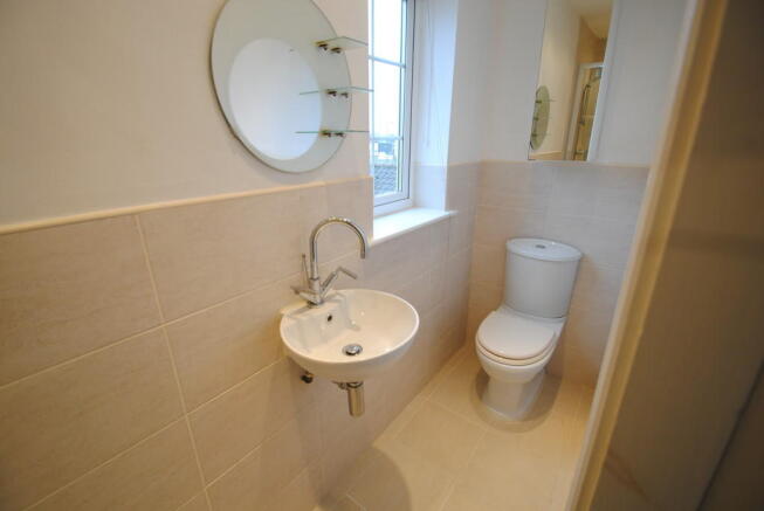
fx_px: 319
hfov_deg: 100.3
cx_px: 382
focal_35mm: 15
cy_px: 256
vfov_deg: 77.5
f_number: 3.5
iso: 100
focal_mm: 10
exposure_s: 1/13
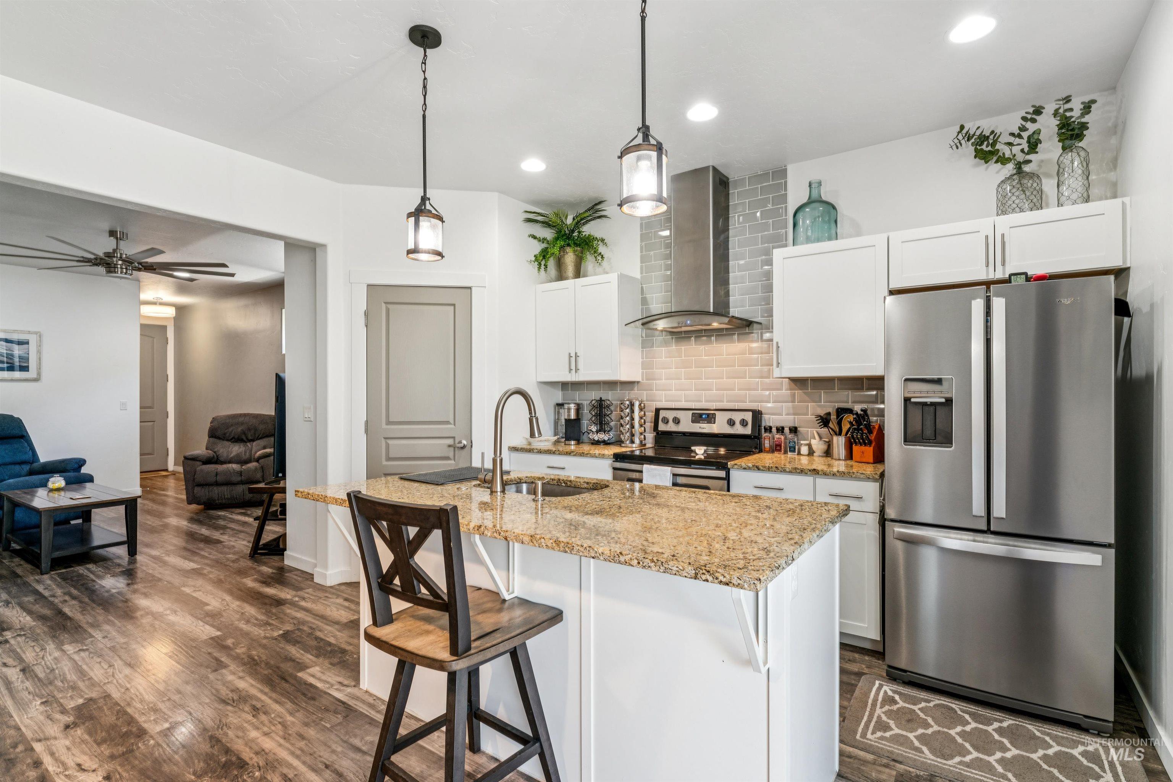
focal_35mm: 17
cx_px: 586
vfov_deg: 70.1
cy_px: 391
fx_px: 557
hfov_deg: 92.9
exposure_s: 1/5
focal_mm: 17.1
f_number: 13
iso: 400
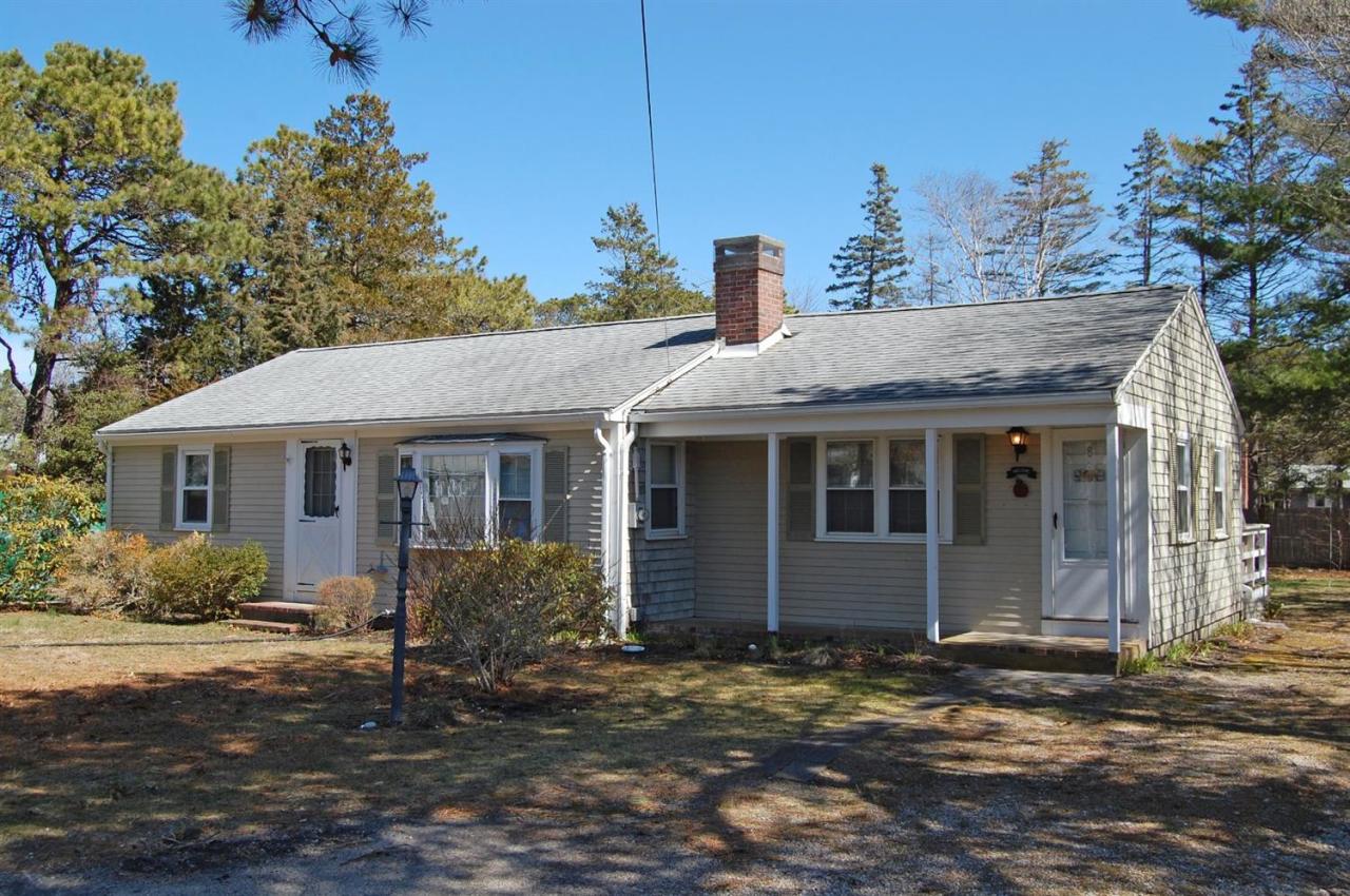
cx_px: 675
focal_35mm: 34
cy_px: 448
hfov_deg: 55.2
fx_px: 1292
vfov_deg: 38.3
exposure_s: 1/320
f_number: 9
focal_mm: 23
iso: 200
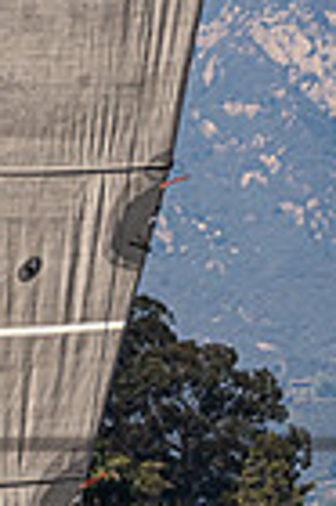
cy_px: 434
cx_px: -678
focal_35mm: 1010
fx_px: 14174
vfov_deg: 2.0
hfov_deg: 1.4
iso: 400
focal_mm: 200
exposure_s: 1/1600
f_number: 8
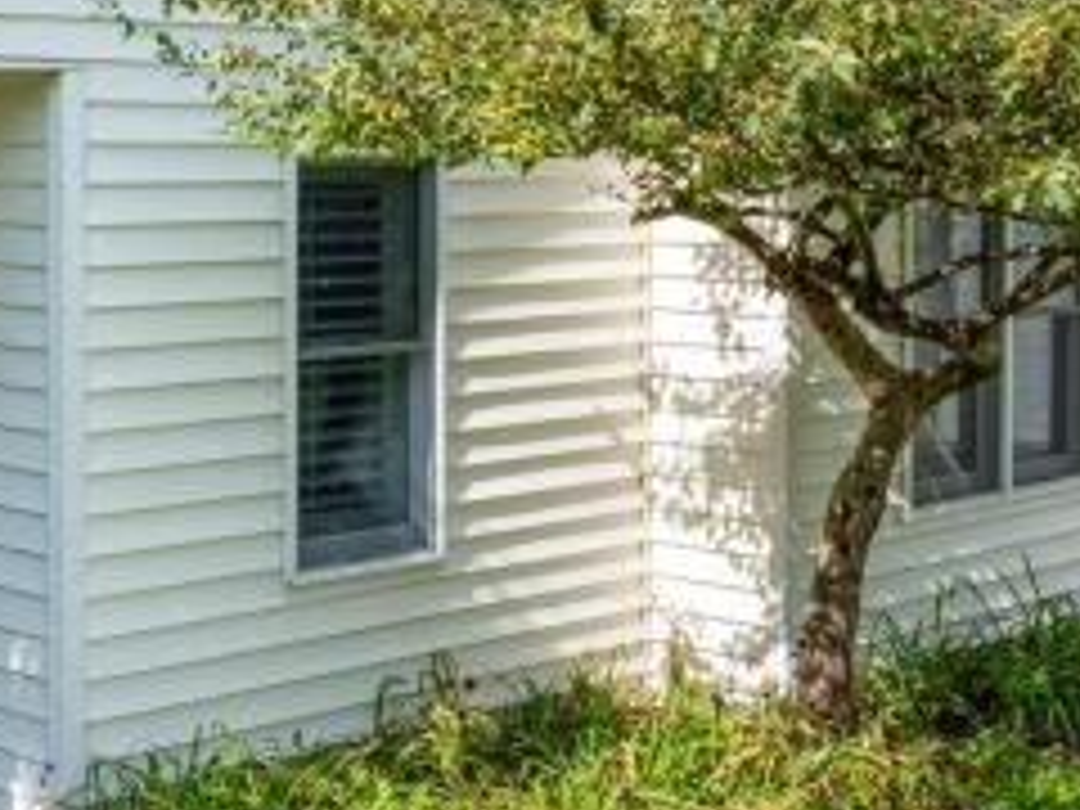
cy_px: 178
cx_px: 76
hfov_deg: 26.0
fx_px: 2246
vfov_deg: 20.2
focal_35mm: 72
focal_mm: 12.29
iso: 200
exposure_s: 1/160
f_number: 10
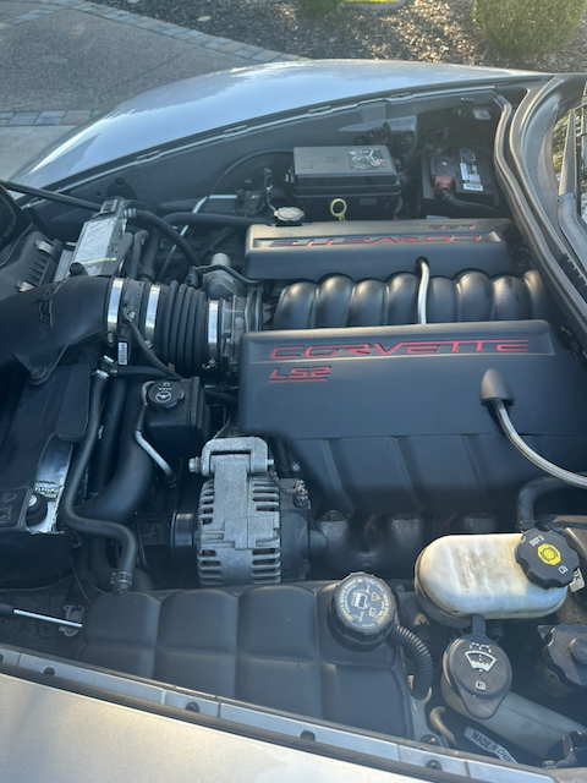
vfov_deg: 71.6
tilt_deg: -46.5
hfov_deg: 56.8
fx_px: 543
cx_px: 294
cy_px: 392
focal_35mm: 24
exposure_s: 1/132
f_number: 1.78
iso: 64
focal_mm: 6.86
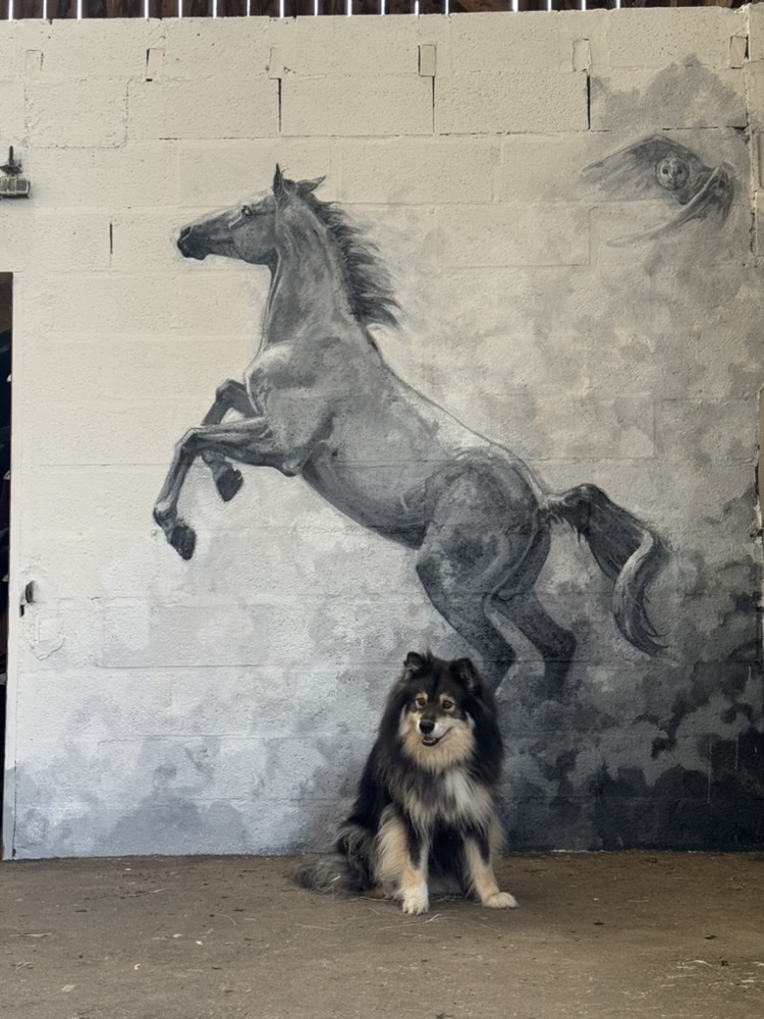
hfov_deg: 30.3
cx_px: 382
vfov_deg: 39.7
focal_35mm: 48
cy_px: 510
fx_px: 1413
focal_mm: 6.76
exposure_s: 1/86
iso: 100
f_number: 1.78
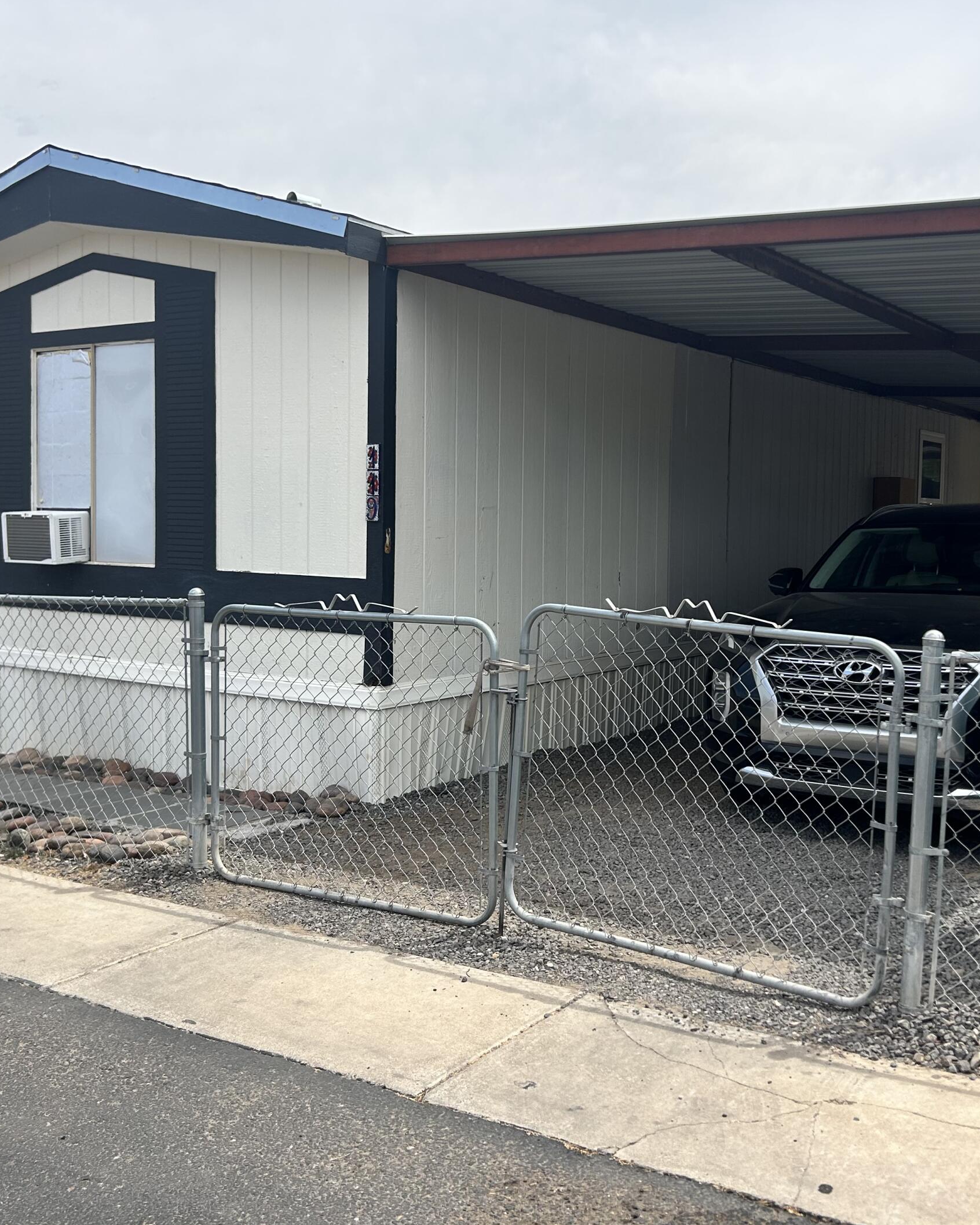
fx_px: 1305
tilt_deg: -3.2
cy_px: 575
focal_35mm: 36
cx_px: 558
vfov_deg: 50.2
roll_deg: -0.7
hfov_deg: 41.1
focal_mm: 5.7
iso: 50
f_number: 1.5
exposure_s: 1/4831
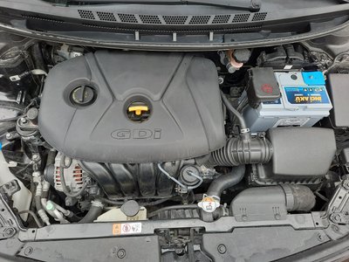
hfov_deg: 69.4
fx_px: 252
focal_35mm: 25
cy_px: 131
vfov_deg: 54.9
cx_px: 174
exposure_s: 1/60
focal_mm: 4.6
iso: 64
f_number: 2
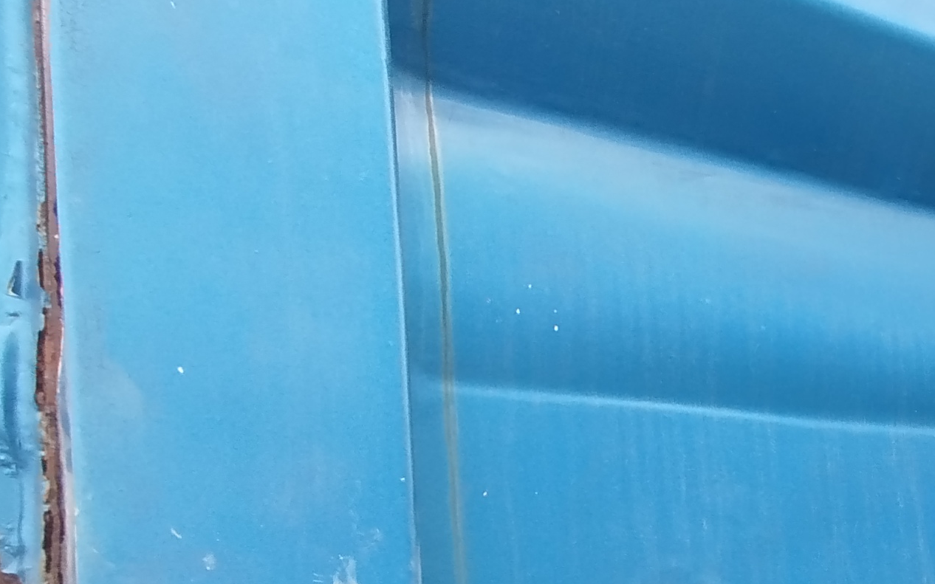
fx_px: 1045
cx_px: 1080
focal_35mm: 41
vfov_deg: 28.7
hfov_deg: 38.0
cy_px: 619
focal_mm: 1.65
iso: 64
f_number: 2.2
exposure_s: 1/120
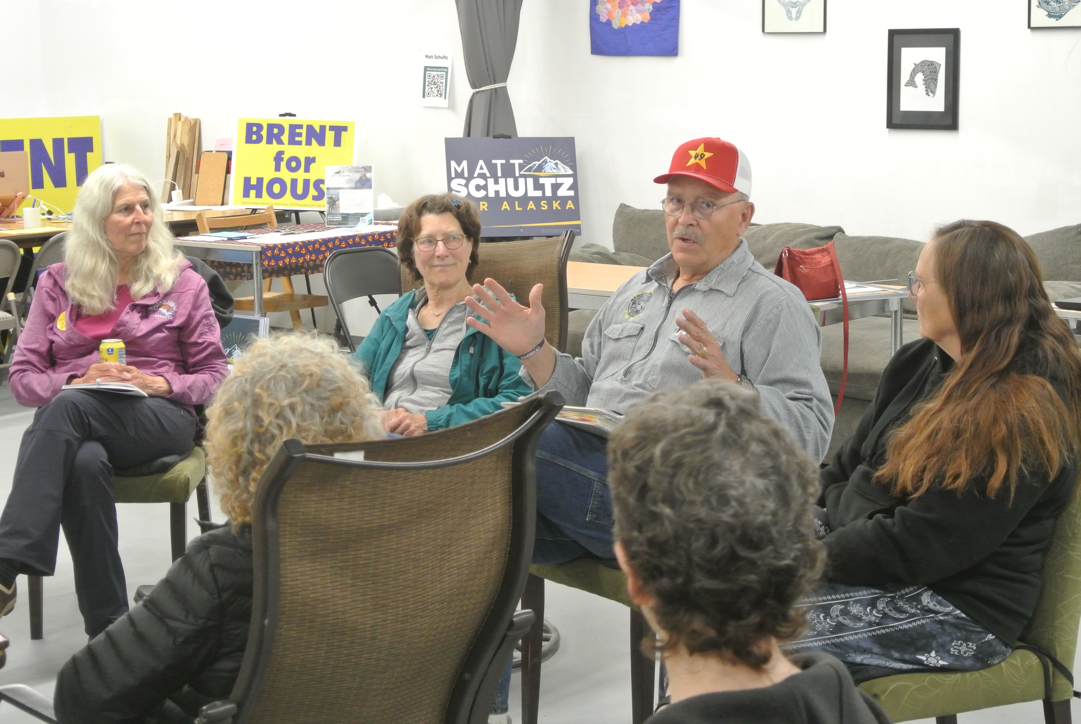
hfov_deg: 30.9
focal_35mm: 65
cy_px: 362
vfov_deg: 21.0
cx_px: 540
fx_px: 1954
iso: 800
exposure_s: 1/25
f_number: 5.3
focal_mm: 24.4
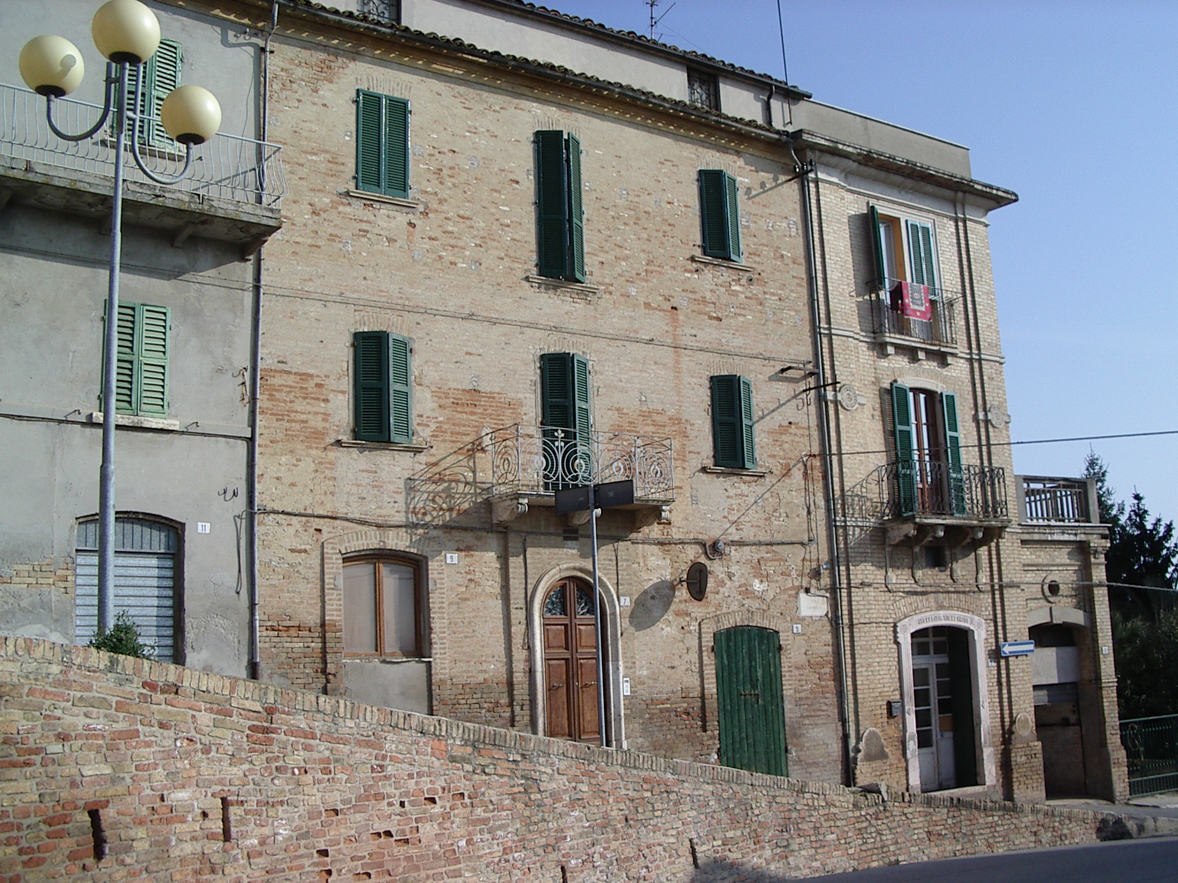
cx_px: 589
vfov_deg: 37.7
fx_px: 1293
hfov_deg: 49.0
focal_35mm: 38
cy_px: 442
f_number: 4.8
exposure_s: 1/500
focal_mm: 5.8
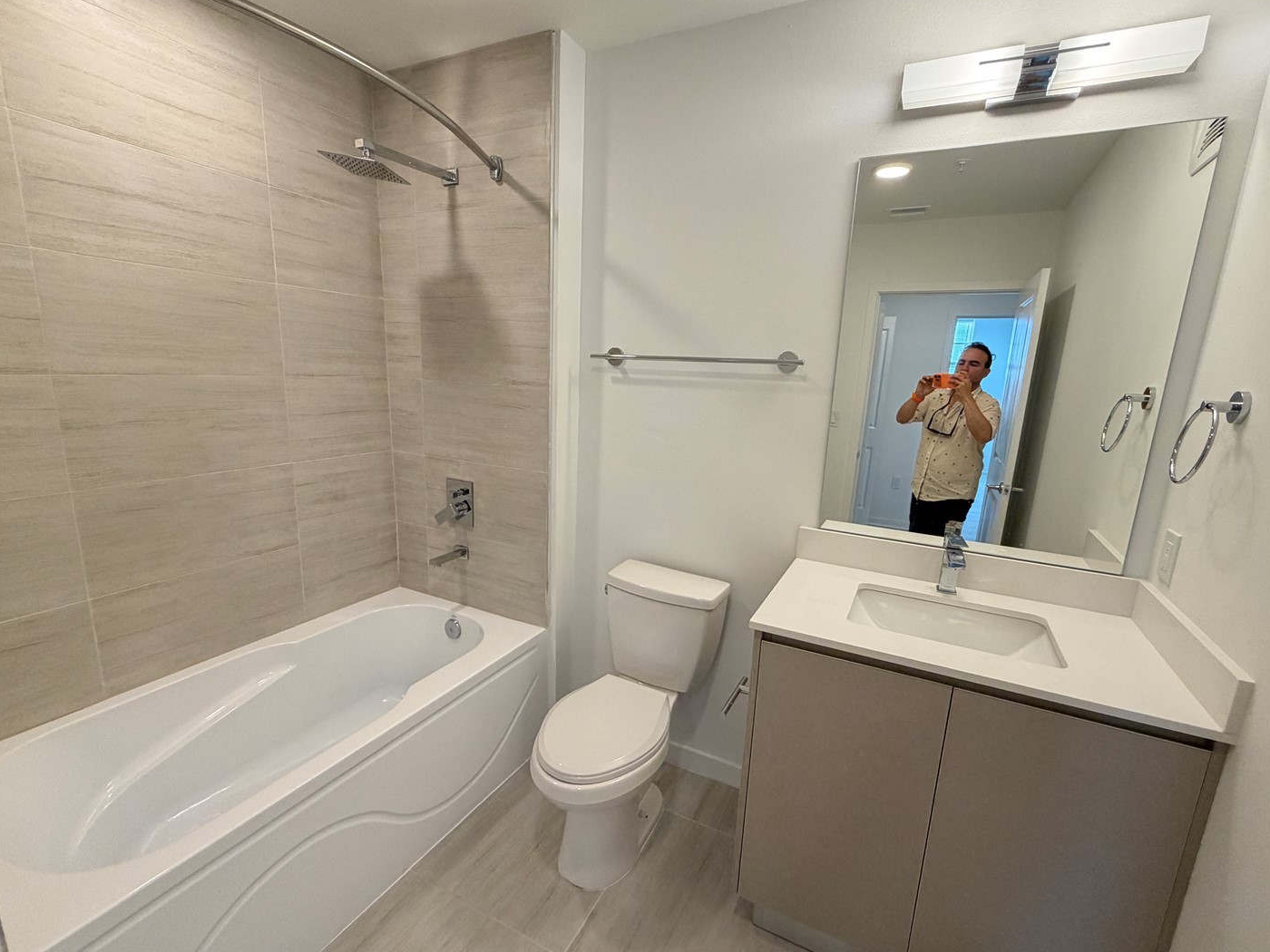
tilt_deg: -11.0
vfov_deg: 78.1
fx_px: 587
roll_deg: -1.5
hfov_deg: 94.5
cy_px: 488
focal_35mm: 16
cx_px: 634
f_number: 2.2
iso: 160
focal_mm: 2.22
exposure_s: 1/120
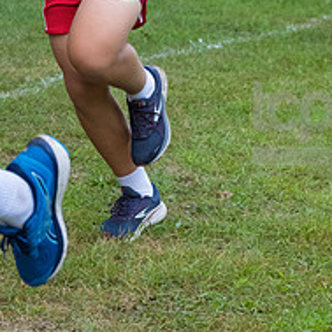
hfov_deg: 7.1
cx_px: 101
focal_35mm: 248
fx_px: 2691
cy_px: -61
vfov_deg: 7.0
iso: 3200
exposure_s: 1/1600
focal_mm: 82
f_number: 5
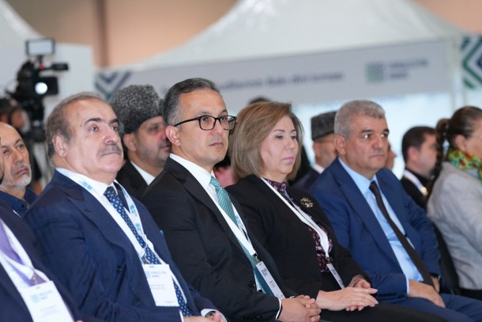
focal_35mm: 177
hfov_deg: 11.6
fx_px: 2370
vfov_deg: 7.8
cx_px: 197
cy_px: 196
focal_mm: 135
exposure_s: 1/200
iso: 2500
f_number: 4
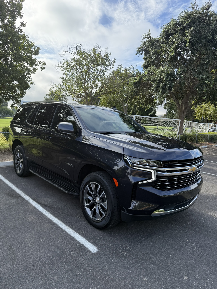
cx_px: 108
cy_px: 144
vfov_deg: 71.6
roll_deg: -2.7
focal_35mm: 24
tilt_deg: -5.0
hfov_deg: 56.8
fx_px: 201
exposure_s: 1/1493
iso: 100
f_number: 1.78
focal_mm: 6.76
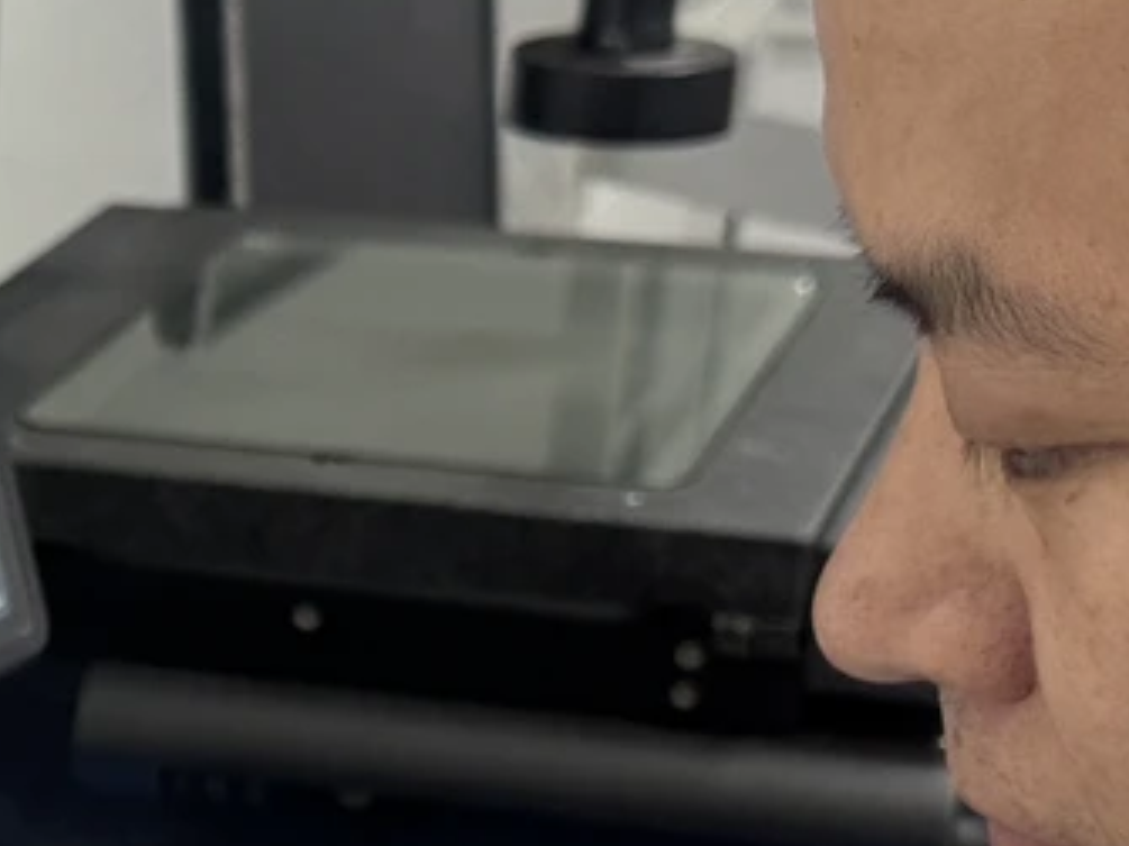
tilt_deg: -23.6
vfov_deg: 16.3
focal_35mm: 86
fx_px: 2804
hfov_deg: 22.8
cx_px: 566
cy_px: 1092
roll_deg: +0.8
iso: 160
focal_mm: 6.76
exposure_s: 1/50
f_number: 1.78
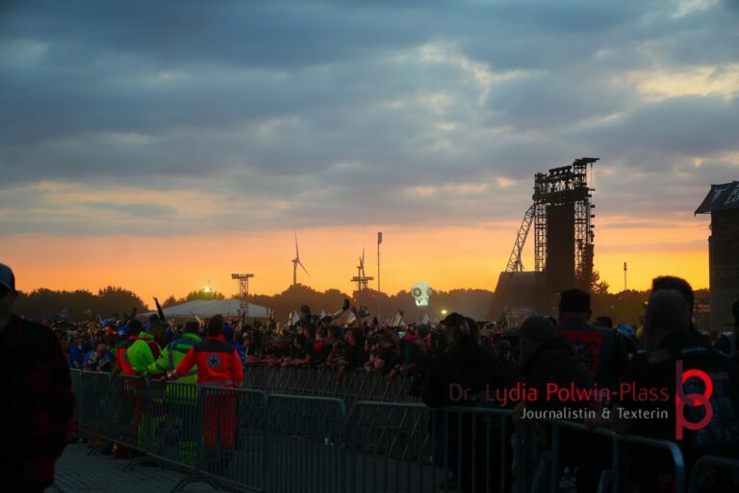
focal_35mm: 70
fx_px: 1447
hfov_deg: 28.6
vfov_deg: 19.3
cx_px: 370
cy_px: 246
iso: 400
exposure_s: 1/160
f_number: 4.5
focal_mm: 47
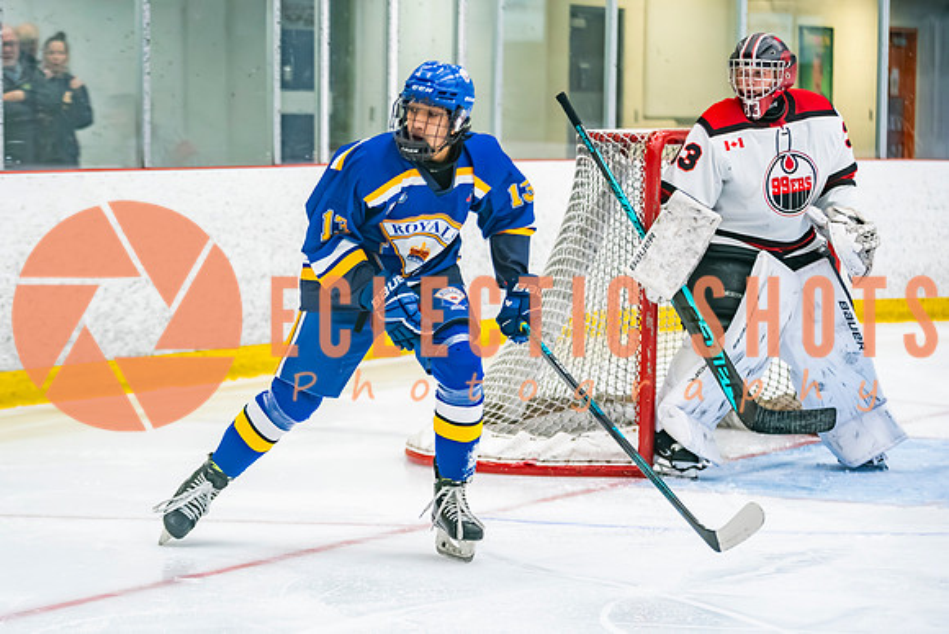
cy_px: 364
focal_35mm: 134
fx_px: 3531
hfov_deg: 15.3
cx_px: 409
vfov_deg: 10.2
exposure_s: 1/640
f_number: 2.8
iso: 2500
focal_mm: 102
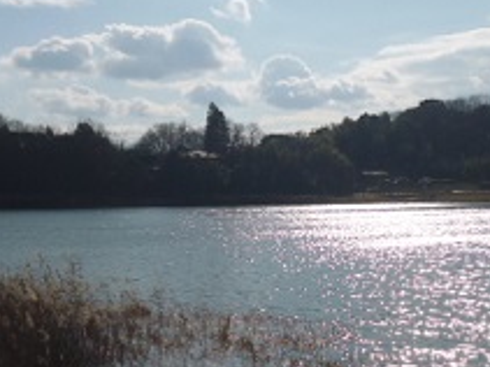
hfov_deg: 22.4
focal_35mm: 87
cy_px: 246
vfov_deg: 16.9
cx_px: 316
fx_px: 1231
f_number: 11
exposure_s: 1/500
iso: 100
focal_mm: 7.2
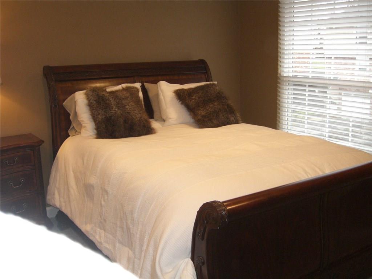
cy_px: 140
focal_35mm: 38
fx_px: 408
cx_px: 186
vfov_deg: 37.7
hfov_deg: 49.0
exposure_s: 1/60
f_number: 2.8
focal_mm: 7.9
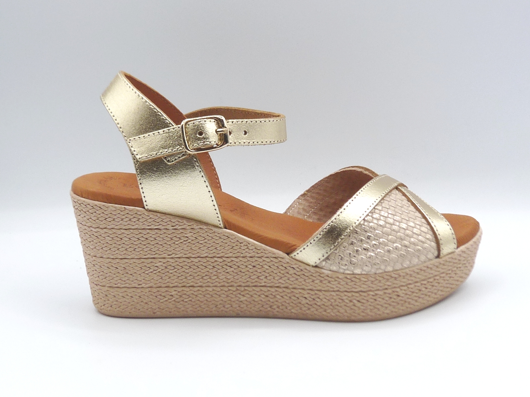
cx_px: 265
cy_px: 198
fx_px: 781
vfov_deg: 28.6
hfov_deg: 37.5
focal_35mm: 51
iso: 100
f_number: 4.5
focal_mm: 5.2
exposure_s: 1/200
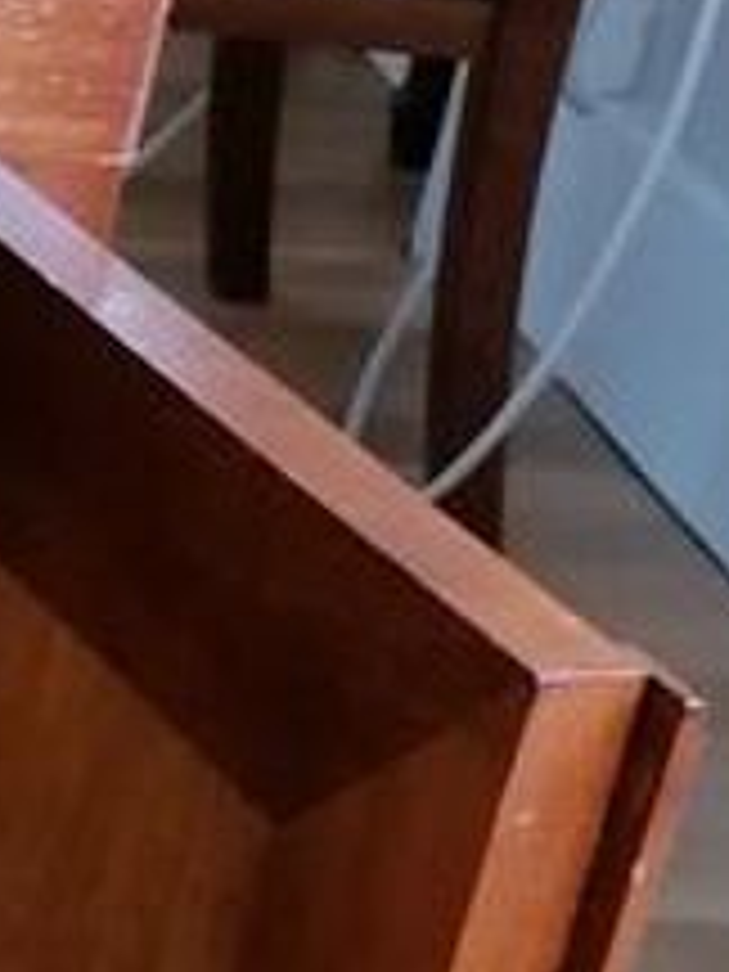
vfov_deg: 11.7
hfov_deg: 7.7
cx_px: -1494
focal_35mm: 167
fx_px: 4689
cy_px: 1024
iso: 320
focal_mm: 4.75
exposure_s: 1/33.3
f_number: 1.8
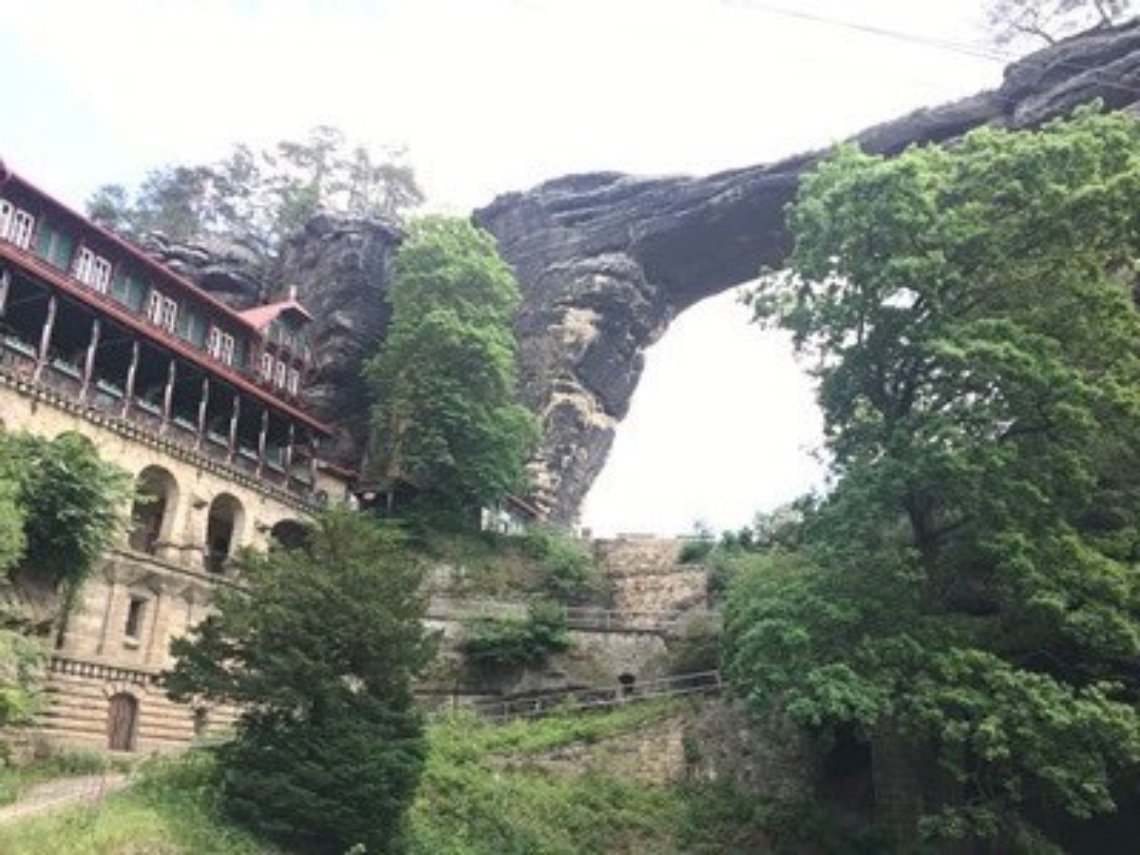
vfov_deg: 48.2
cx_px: 570
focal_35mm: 29
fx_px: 955
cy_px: 428
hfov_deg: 61.7
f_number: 2.2
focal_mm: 4.15
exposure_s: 1/100
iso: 32
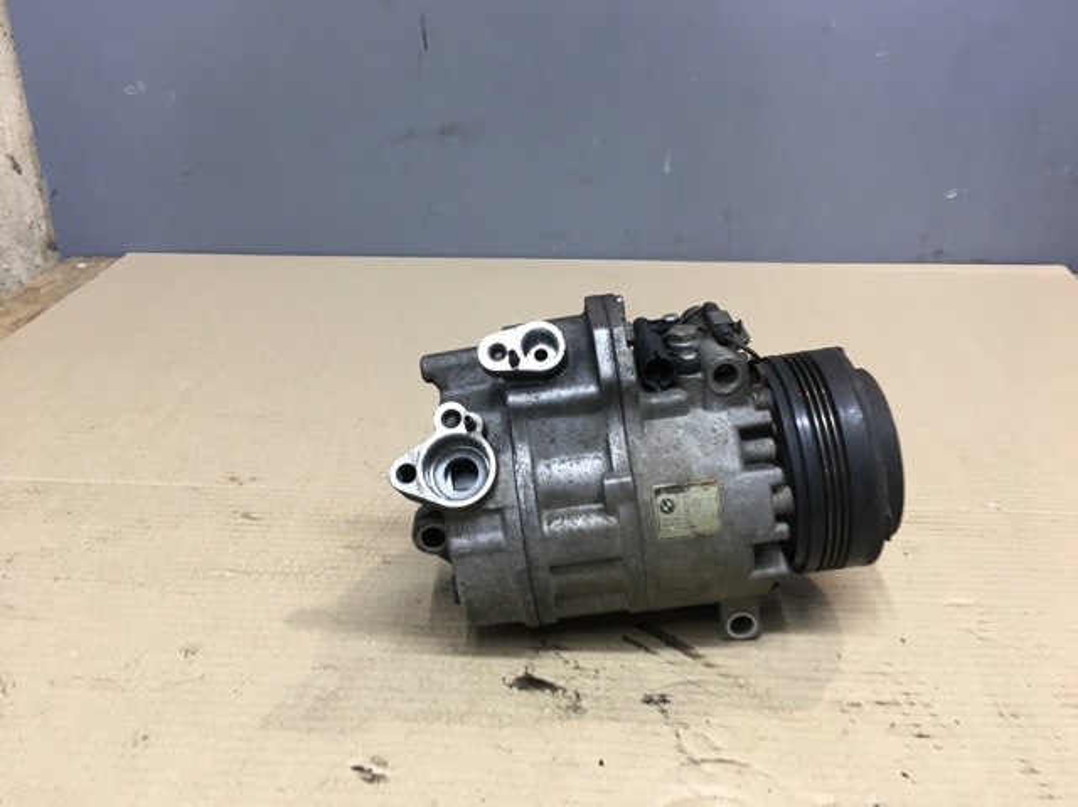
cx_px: 539
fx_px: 902
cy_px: 404
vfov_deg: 48.2
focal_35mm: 29
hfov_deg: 61.7
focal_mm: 4.15
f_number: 2.2
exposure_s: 1/33
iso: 64
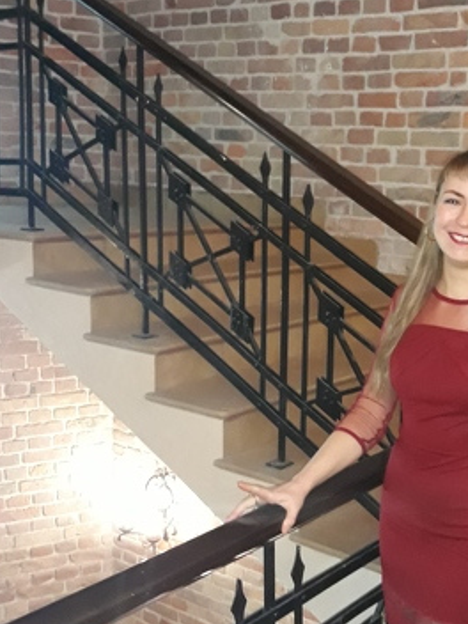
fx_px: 829
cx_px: 347
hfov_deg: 31.0
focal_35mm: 46
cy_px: 328
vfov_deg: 41.2
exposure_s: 1/25
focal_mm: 3.71
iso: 400
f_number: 1.7
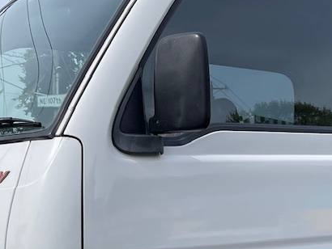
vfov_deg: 18.3
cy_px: 270
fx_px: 749
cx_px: 265
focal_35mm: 78
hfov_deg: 24.6
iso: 32
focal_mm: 5.1
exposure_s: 1/2857
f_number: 1.6
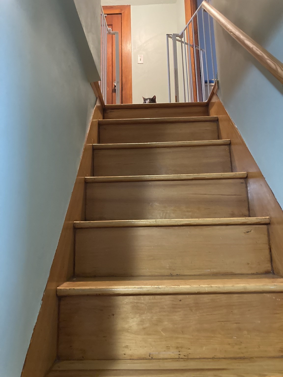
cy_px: 188
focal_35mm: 28
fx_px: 305
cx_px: 142
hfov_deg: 49.7
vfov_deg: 63.4
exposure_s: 1/30
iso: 640
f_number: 1.8
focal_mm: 3.99
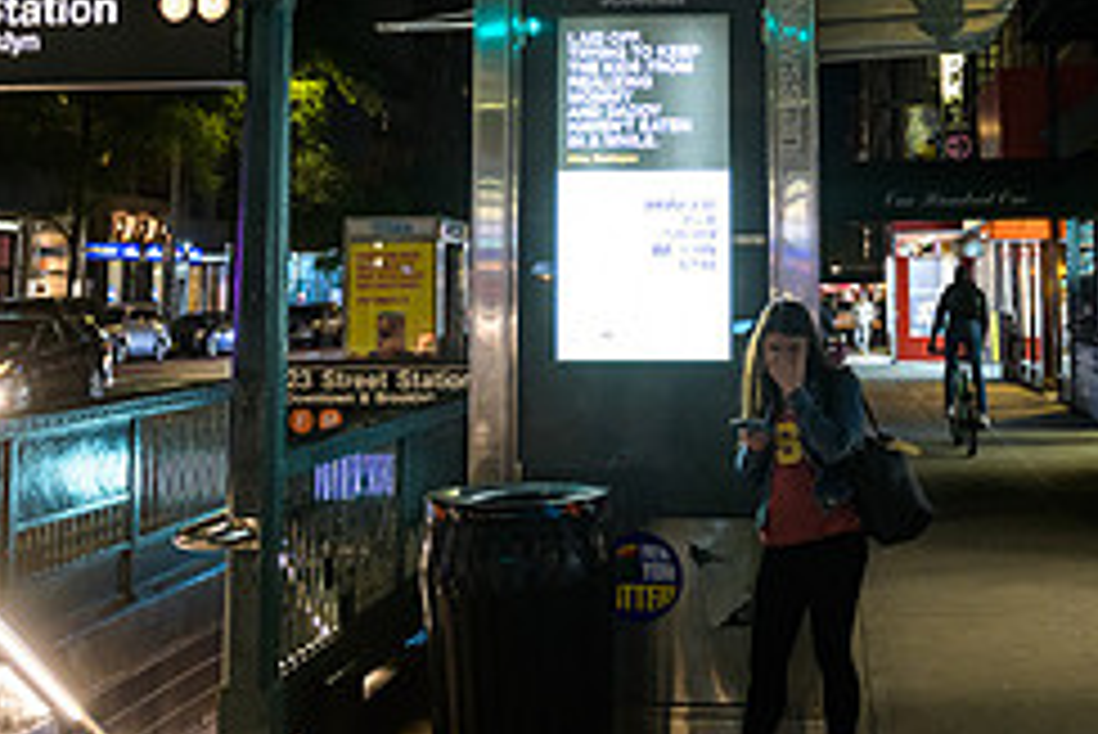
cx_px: 688
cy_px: 65
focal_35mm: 57
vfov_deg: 23.2
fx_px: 1739
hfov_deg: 34.8
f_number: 3.2
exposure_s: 1/50
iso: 1250
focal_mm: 24
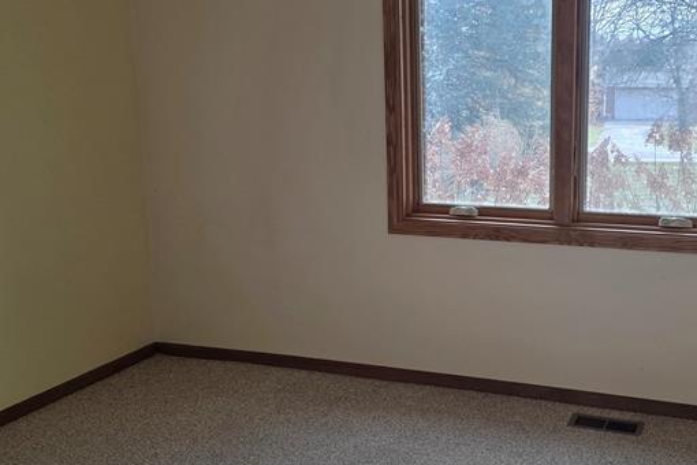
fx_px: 929
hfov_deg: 40.7
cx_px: 458
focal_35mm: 48
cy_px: 217
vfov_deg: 28.1
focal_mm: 6.25
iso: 125
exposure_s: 1/180
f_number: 1.7
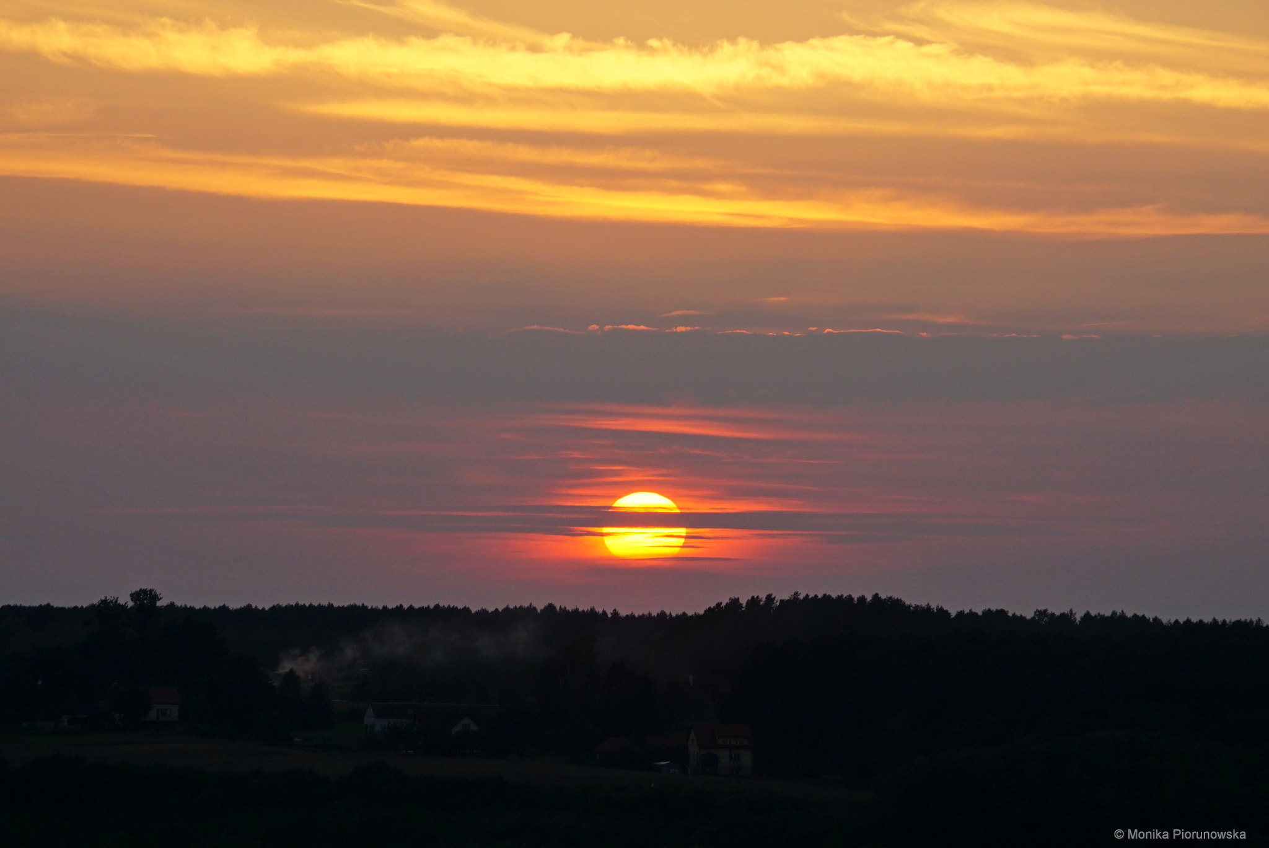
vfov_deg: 5.7
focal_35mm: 240
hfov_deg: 8.6
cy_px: 424
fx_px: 8464
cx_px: 634
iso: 400
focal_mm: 160
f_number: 11
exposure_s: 1/125
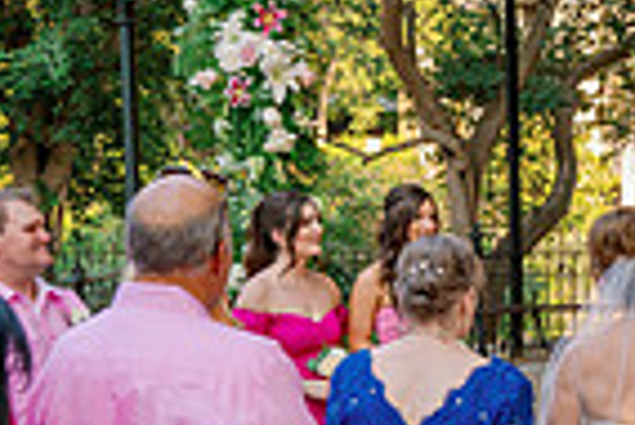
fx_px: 1730
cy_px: 284
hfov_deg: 20.1
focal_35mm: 98
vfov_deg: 14.0
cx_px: 653
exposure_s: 1/200
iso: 320
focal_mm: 24
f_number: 3.5
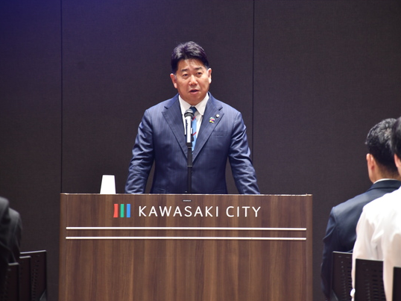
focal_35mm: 229
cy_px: 150
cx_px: 225
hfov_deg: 8.6
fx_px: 2652
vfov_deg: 6.5
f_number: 5.6
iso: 500
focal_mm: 140
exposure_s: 1/8
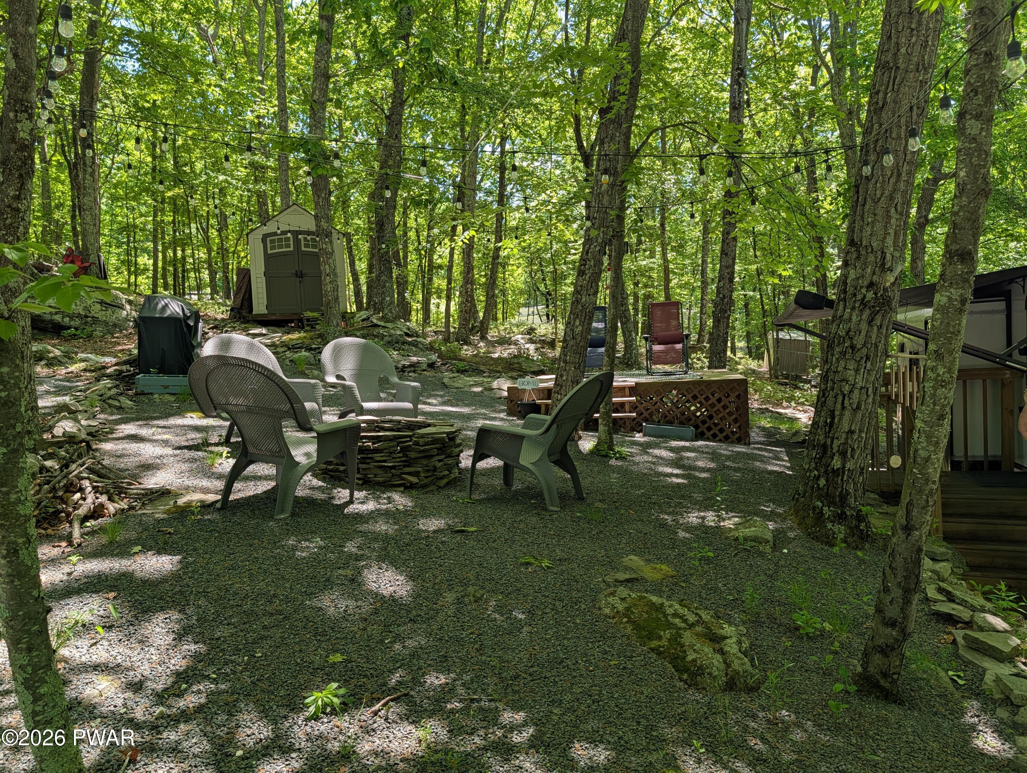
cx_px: 514
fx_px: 713
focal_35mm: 24
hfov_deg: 71.5
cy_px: 386
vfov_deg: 56.9
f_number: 1.68
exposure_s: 1/139
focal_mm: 6.9
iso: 21
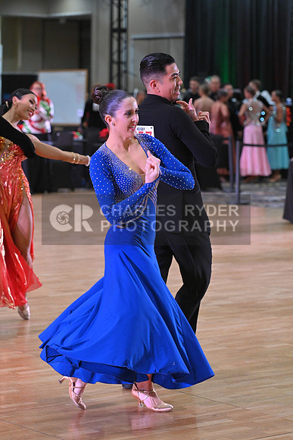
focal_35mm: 120
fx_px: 1464
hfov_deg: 11.4
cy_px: 220
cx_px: 146
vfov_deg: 17.1
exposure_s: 1/400
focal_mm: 120
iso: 3200
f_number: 5
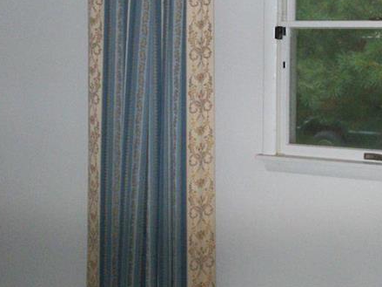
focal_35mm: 84
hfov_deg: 23.2
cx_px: 258
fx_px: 927
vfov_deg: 17.4
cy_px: 65
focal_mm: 5.9
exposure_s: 1/64
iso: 140
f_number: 4.5
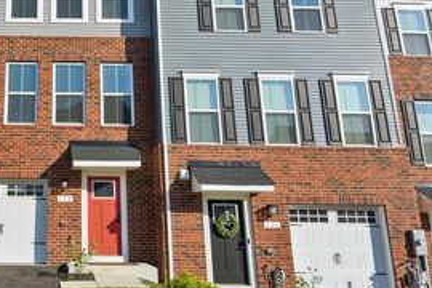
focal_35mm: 37
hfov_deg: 46.9
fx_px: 444
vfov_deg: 35.8
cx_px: 46
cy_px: 113
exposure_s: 1/1600
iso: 400
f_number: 8
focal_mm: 20
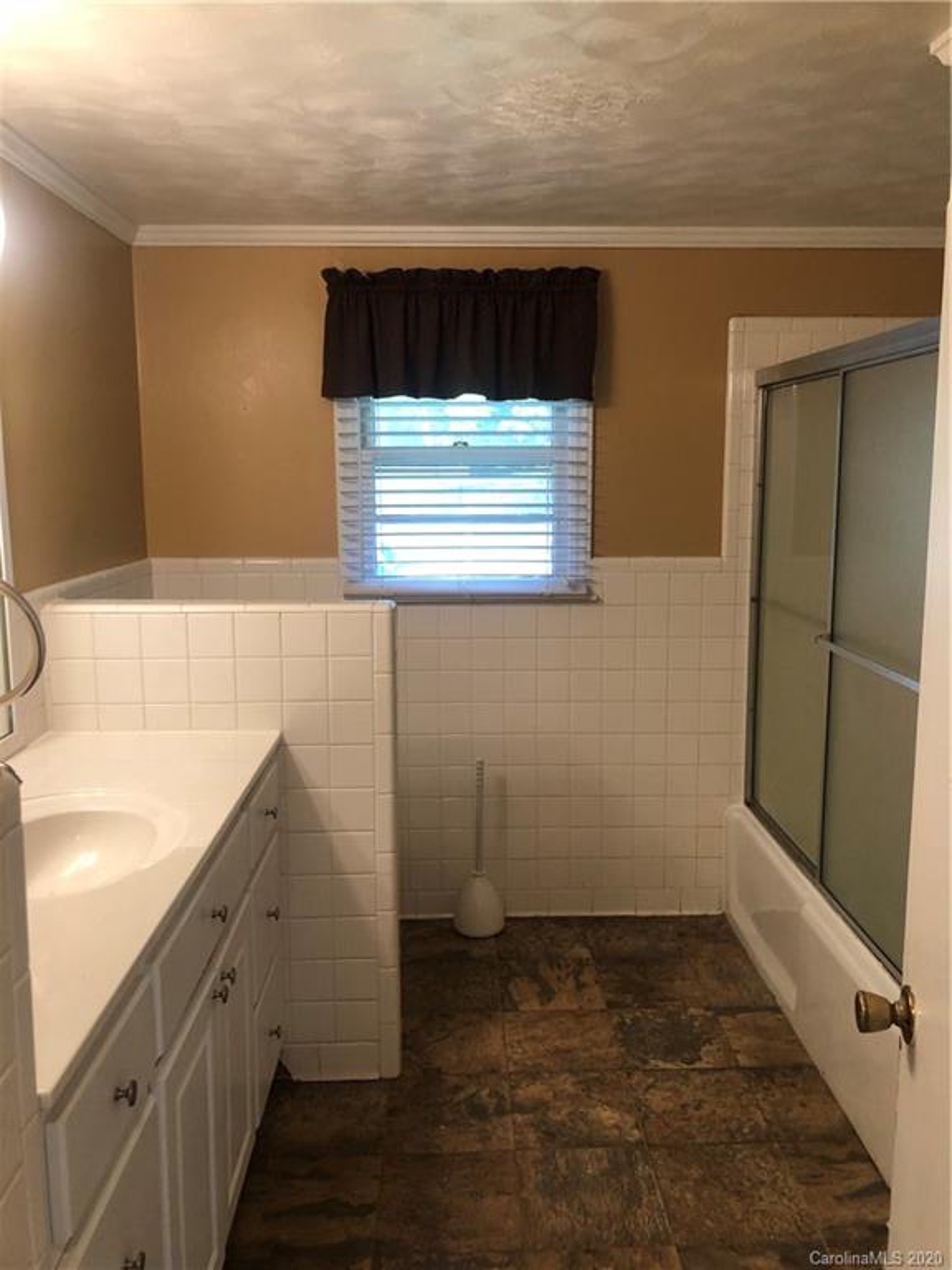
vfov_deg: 63.4
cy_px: 635
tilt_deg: -7.2
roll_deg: +0.9
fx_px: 1027
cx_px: 476
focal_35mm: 28
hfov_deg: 49.7
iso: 40
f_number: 1.8
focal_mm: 3.99
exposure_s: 1/20
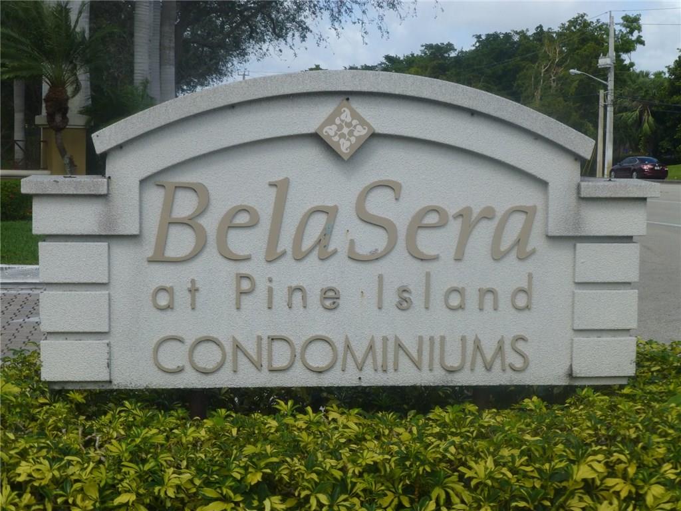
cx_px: 340
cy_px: 256
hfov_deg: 27.8
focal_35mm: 70
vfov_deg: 21.0
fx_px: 1377
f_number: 5
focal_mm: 12.5
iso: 100
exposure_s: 1/640
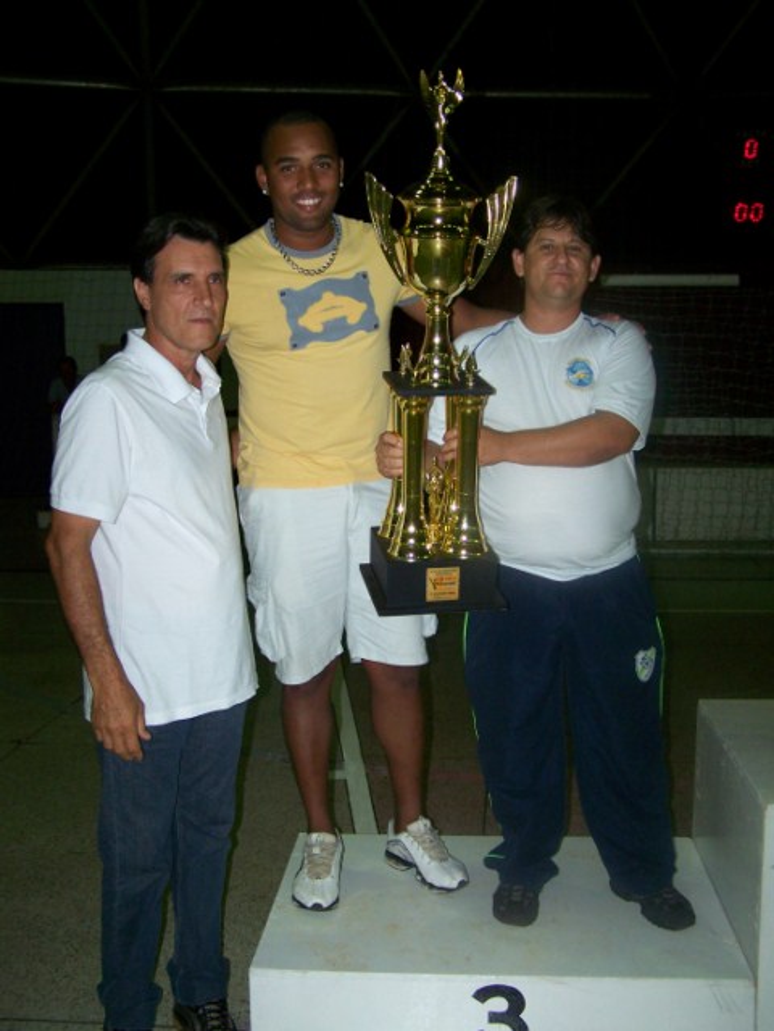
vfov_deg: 49.0
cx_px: 387
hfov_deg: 37.8
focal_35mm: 38
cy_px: 516
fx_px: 1132
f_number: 2.8
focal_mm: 6.3
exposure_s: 1/60
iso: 160
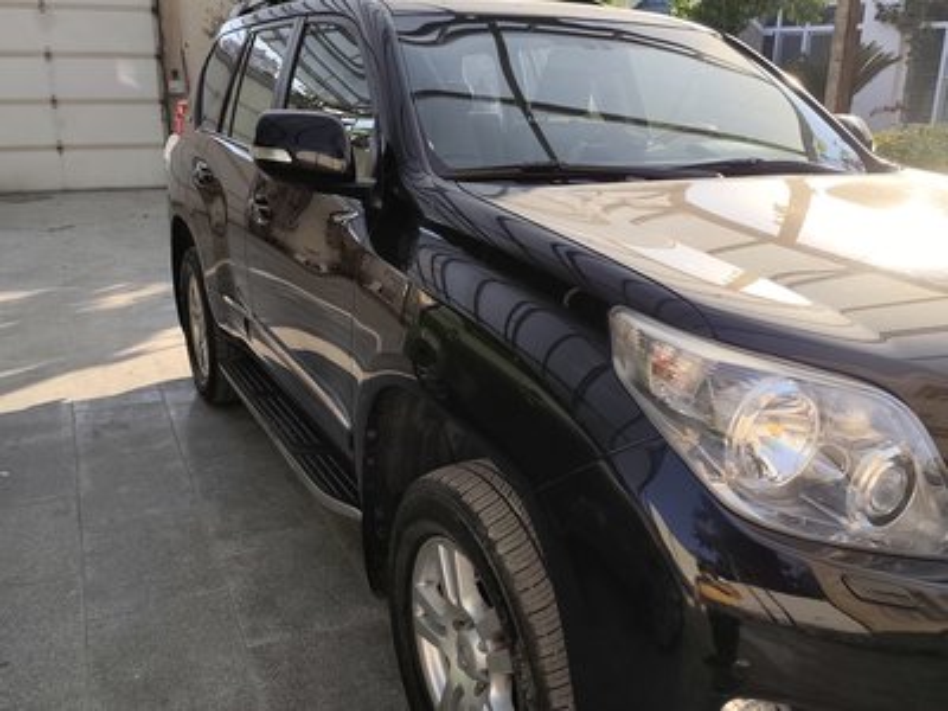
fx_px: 630
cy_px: 356
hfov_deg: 73.9
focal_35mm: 23
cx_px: 474
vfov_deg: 58.9
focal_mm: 6.19
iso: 50
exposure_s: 1/513
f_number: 1.65
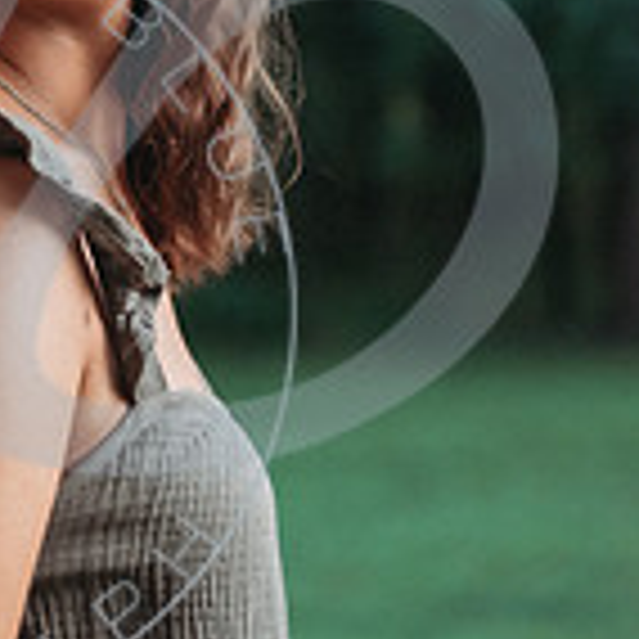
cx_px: 81
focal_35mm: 188
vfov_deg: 9.2
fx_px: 3926
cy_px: -32
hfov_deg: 9.3
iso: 400
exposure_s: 1/160
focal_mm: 70
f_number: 2.8
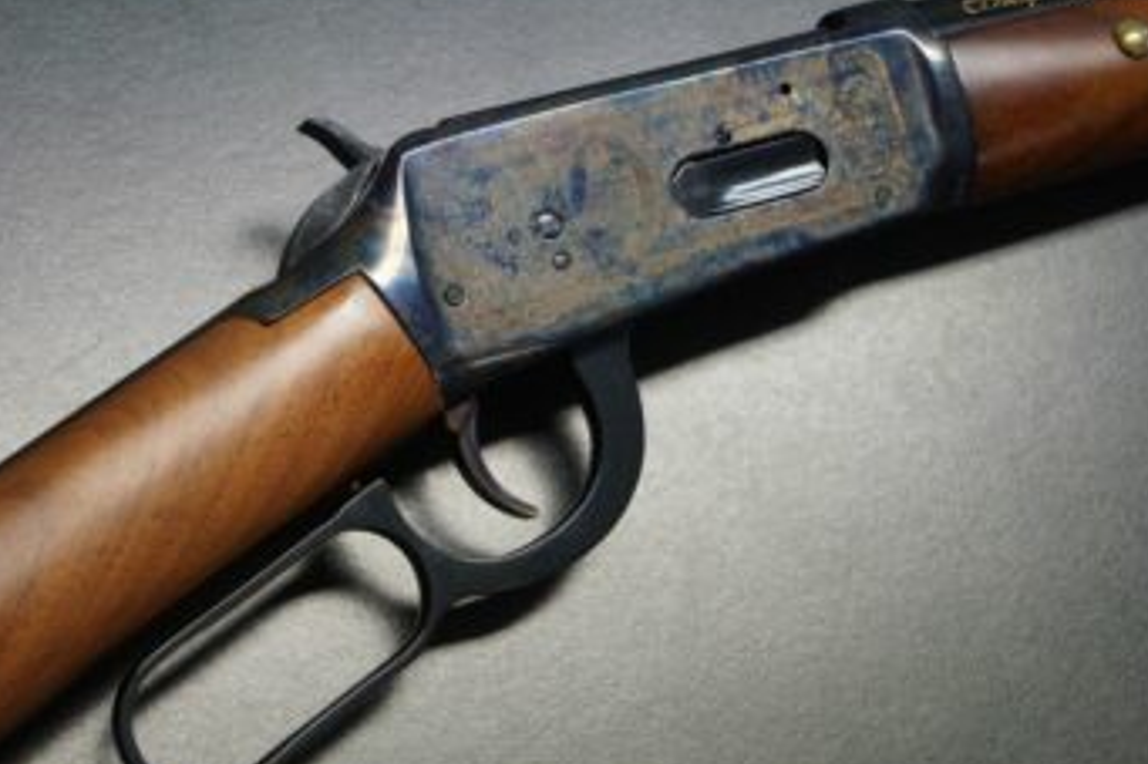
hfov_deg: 20.6
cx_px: 613
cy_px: 348
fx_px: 3155
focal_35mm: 99
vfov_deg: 13.8
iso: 2000
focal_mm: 50
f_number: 5.6
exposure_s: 1/160
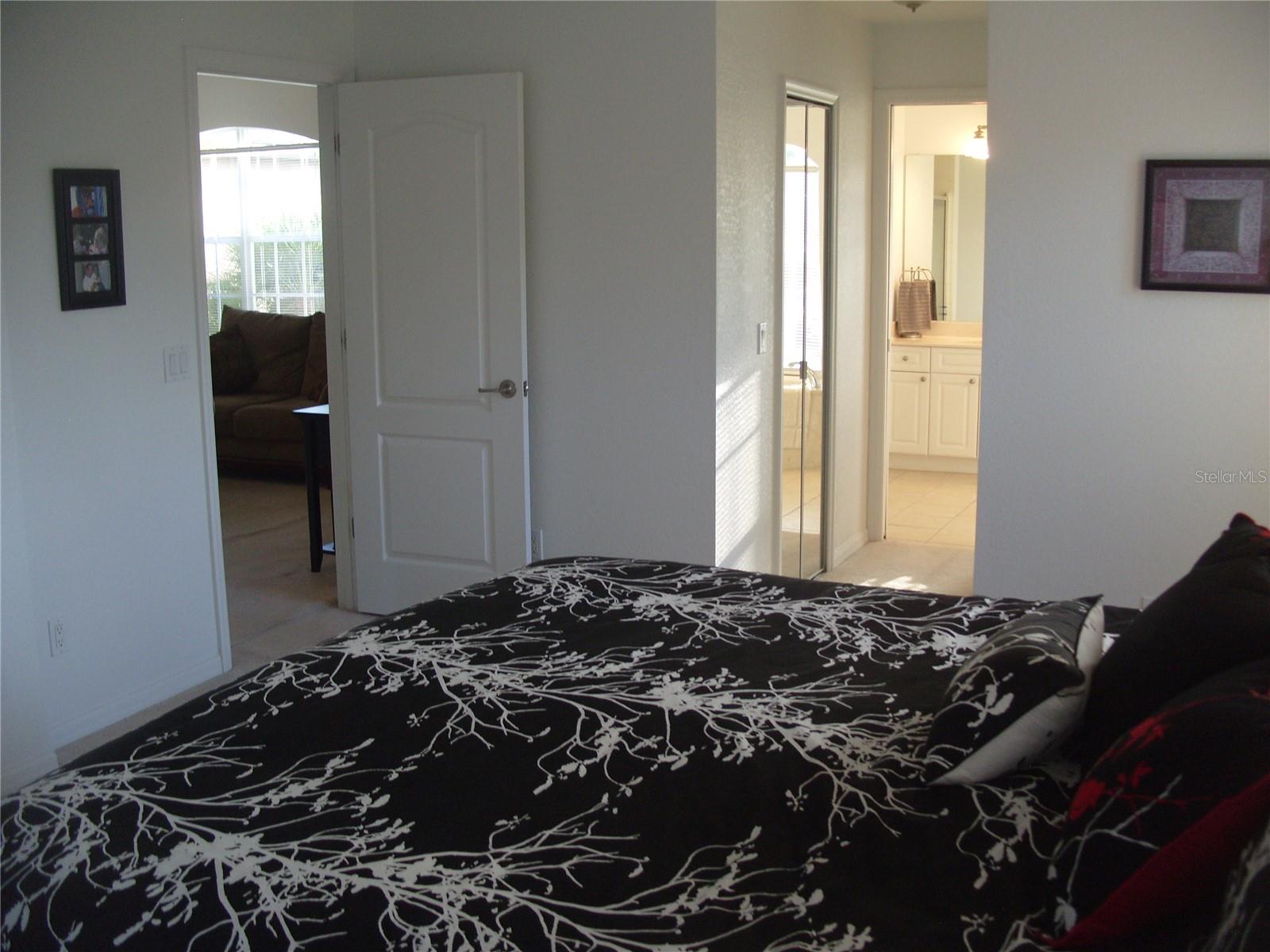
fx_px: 1284
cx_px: 635
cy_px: 476
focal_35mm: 35
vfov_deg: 40.7
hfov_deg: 52.6
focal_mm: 7.8
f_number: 2.8
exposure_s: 1/45
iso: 120
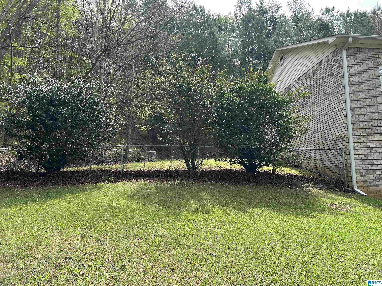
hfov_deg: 67.3
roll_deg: -0.8
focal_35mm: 26
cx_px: 191
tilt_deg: +8.6
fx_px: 287
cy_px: 143
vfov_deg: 53.1
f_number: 1.5
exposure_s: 1/1159
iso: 50
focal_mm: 5.7
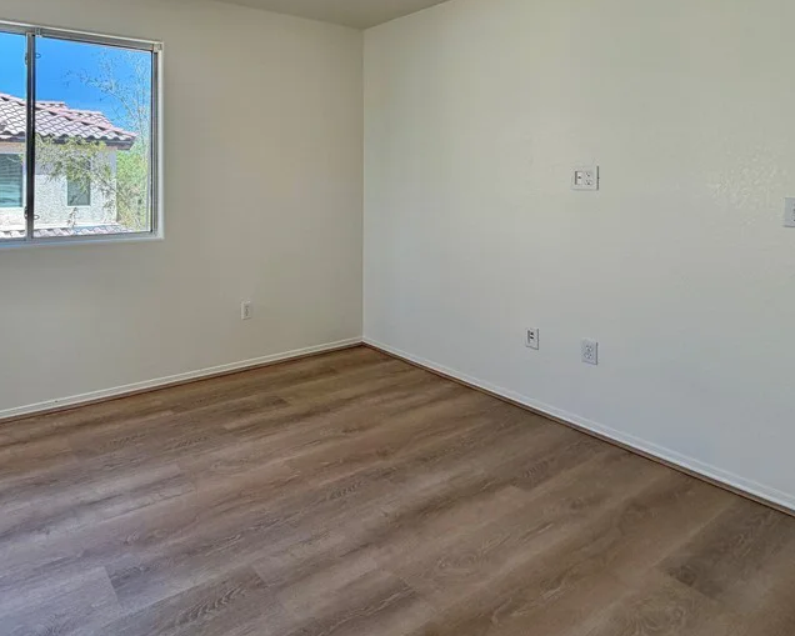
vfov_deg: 60.5
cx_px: 220
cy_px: 177
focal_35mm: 22
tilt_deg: -0.3
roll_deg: -0.5
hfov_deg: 71.0
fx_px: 518
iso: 50
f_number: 2.2
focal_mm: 2.22
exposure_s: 1/135
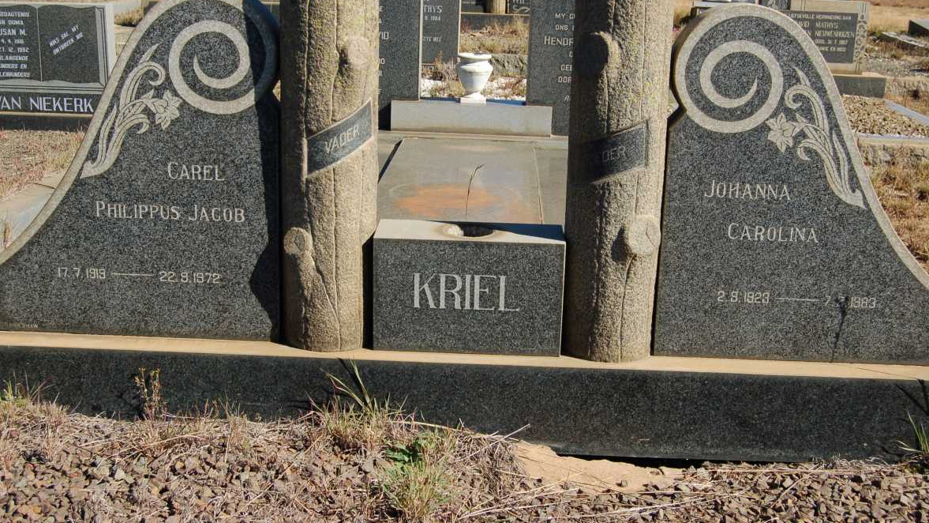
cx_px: 462
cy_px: 220
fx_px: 1182
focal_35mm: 48
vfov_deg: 24.9
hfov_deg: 42.9
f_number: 6.3
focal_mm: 30
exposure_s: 1/400
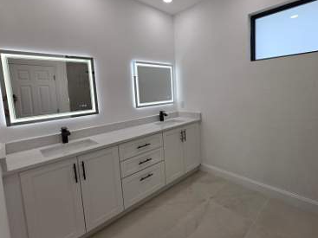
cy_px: 105
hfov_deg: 90.1
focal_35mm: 17
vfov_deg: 74.4
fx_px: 156
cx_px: 187
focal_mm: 2.2
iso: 32
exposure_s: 1/120
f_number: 1.9
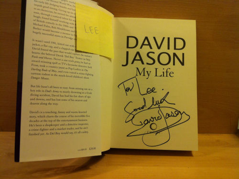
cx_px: 120
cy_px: 90
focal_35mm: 35
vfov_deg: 40.7
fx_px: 242
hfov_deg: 52.6
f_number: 2.8
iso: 160
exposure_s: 1/15
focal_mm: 3.85
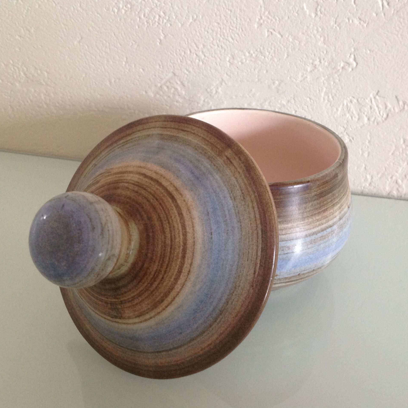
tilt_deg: -30.7
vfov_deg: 40.0
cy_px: 202
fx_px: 560
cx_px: 228
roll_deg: -2.4
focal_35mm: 42
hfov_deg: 40.0
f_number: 2.4
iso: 160
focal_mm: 4.28
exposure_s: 1/15
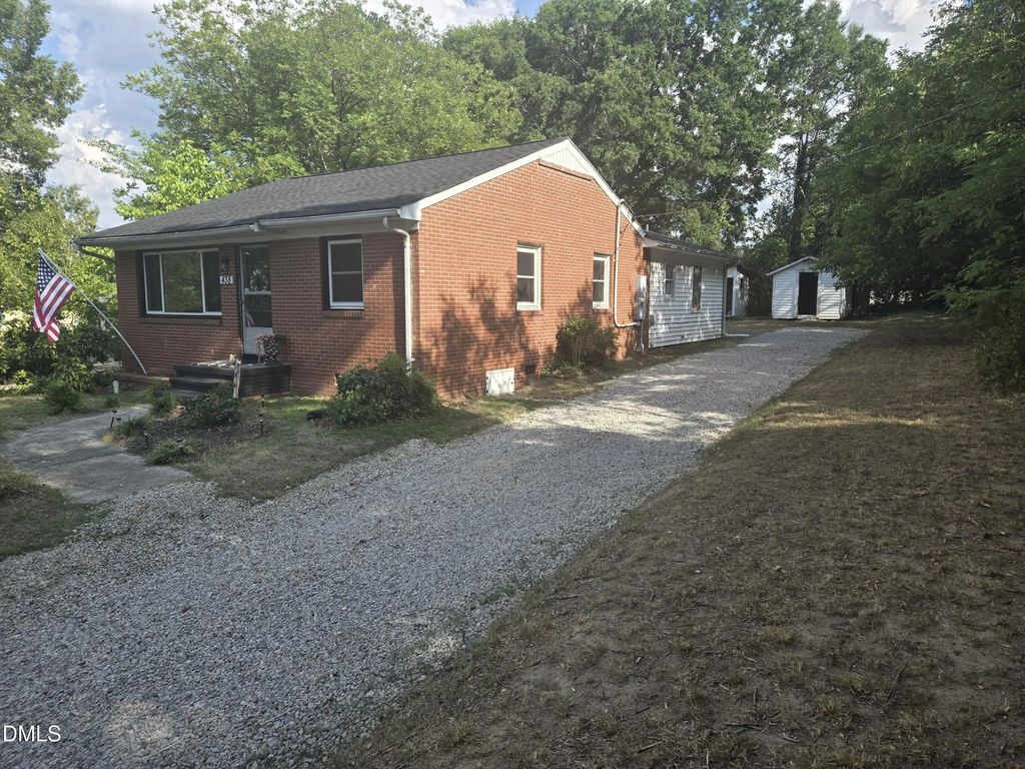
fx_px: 681
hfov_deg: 73.9
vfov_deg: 58.9
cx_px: 512
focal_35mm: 23
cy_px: 384
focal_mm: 5.4
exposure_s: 1/767
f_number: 1.8
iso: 25
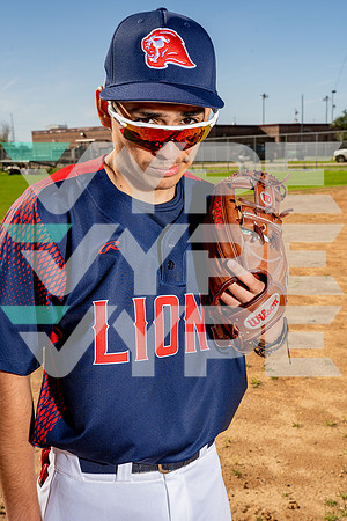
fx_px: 651
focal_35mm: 45
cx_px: 174
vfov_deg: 43.6
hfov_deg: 29.9
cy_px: 260
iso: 100
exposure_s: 1/250
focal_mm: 45
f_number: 11
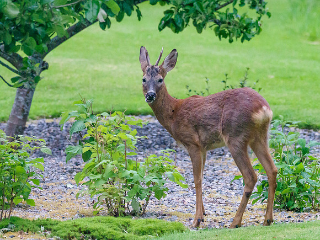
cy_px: 78
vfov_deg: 1.8
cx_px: 163
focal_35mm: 813
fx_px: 7513
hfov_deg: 2.4
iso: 6400
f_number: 4.5
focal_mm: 300
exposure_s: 1/160
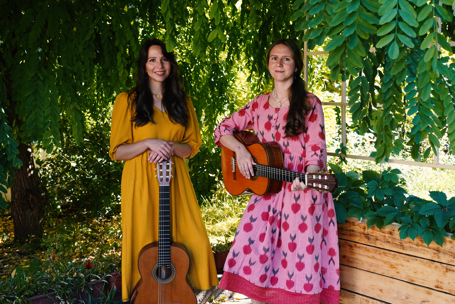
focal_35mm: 40
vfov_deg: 33.4
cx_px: 228
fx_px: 506
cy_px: 152
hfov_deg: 48.5
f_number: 8
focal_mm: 40
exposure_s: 1/100
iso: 1000
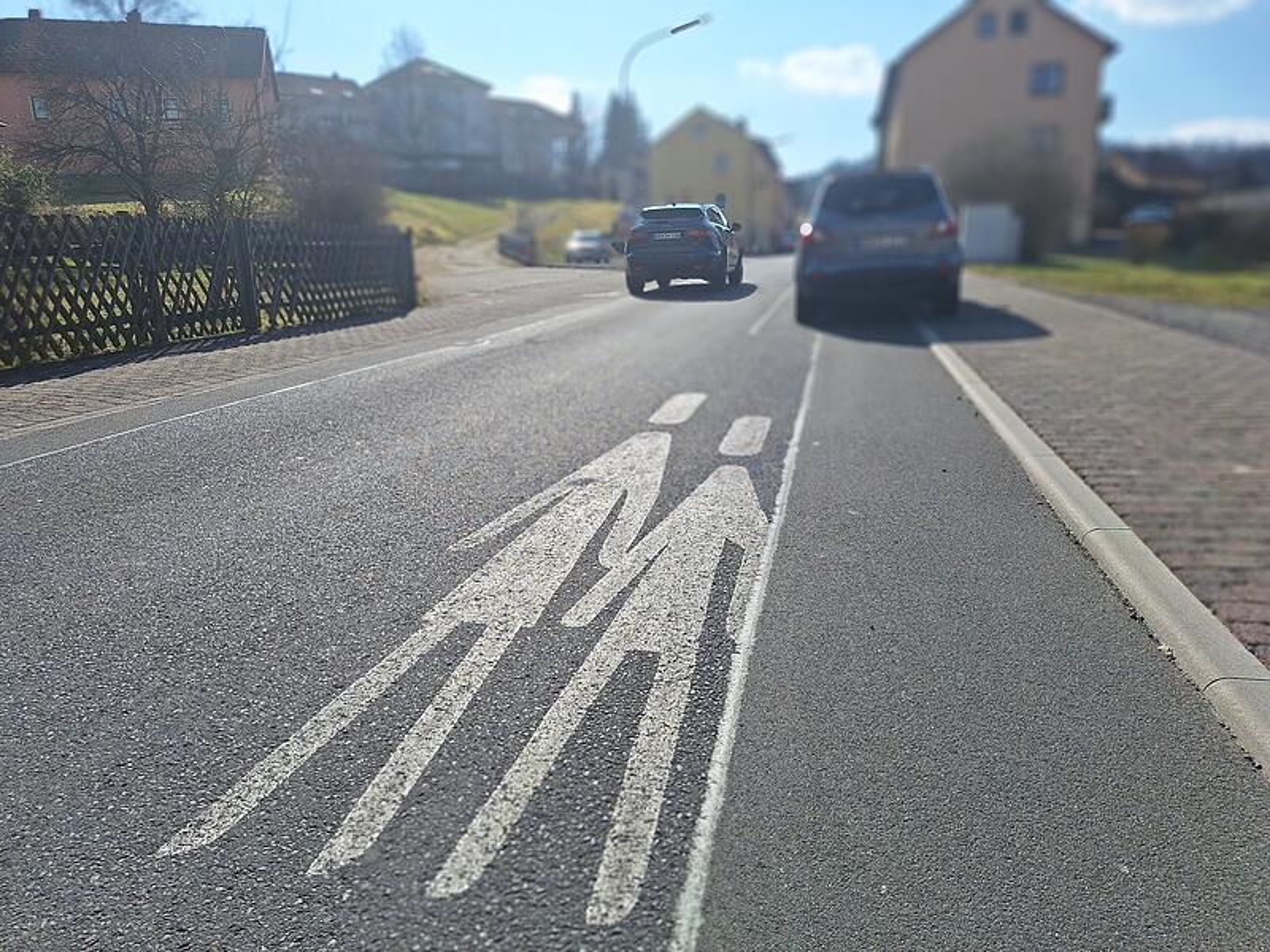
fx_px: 844
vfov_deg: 58.9
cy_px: 476
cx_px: 635
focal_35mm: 23
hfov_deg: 73.9
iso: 40
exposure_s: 1/5682
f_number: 1.8
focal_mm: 5.54
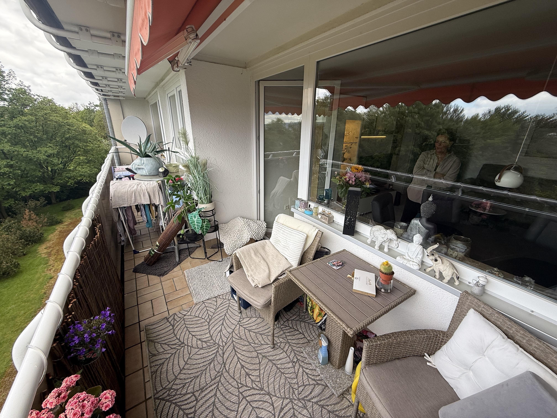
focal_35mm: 14
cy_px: 209
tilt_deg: -19.8
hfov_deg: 102.1
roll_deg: -1.0
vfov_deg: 85.7
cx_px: 278
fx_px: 225
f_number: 2.2
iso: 50
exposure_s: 1/269
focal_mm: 2.22
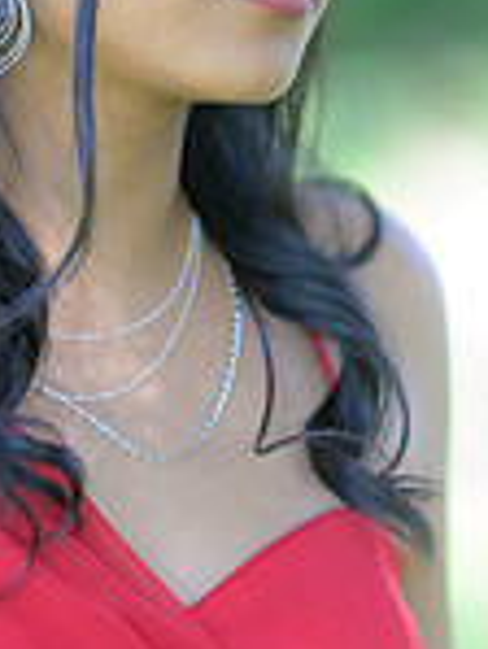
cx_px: 192
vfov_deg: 8.0
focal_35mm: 247
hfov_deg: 6.0
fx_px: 4636
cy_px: 292
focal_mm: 85
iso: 400
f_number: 1.4
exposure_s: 1/2000
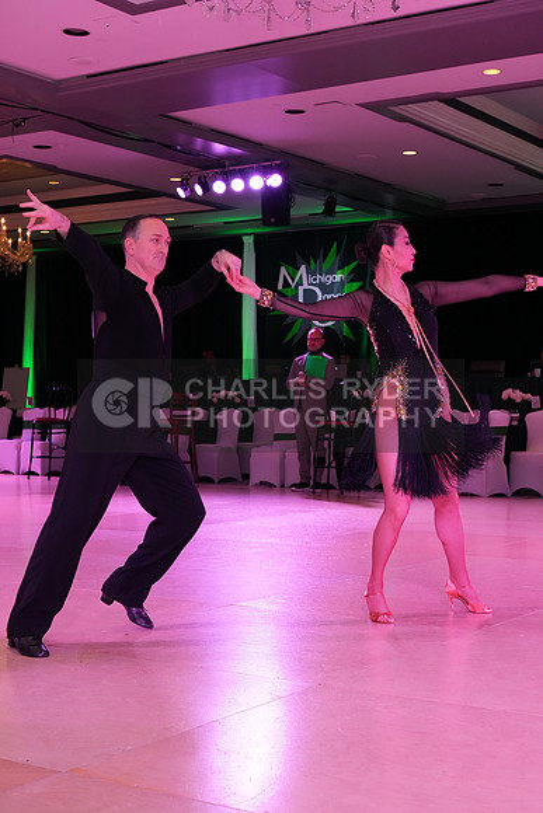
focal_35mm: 54
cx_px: 272
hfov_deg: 25.1
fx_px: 1221
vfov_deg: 36.9
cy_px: 406
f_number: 8
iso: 3200
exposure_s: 1/250
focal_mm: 54
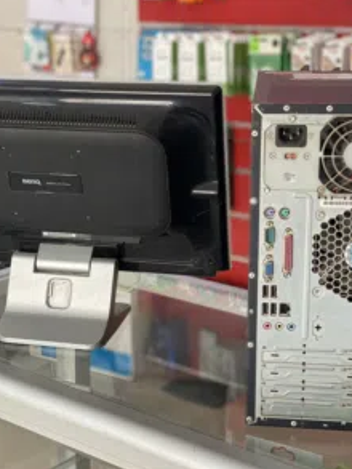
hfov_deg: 20.7
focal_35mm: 71
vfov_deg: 27.4
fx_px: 962
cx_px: 155
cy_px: 222
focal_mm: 6
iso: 100
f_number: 2
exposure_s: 1/100
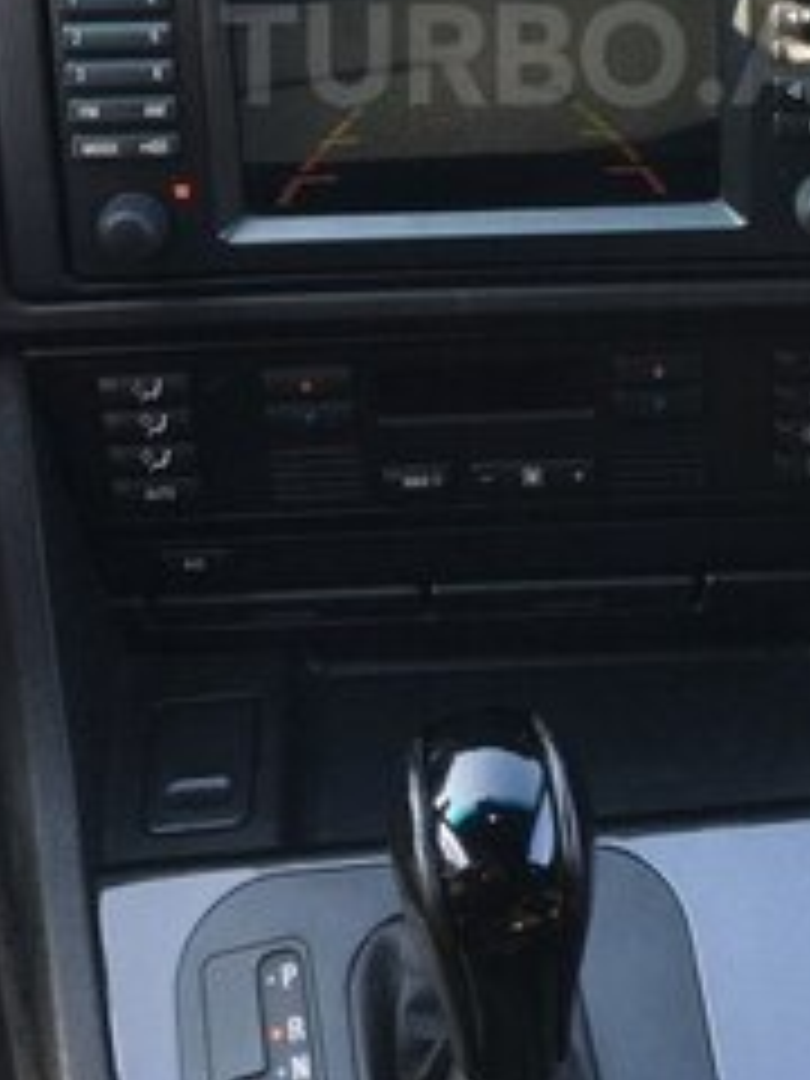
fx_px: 1872
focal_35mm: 60
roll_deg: +1.1
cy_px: 54
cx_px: 567
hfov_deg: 24.2
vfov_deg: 30.4
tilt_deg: -30.5
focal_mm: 4.15
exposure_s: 1/100
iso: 32
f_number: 2.2
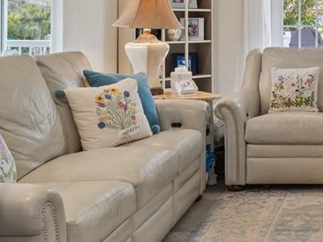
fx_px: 550
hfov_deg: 27.5
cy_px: 50
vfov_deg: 24.4
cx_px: 416
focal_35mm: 59
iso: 320
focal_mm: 17
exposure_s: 1.3
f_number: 8
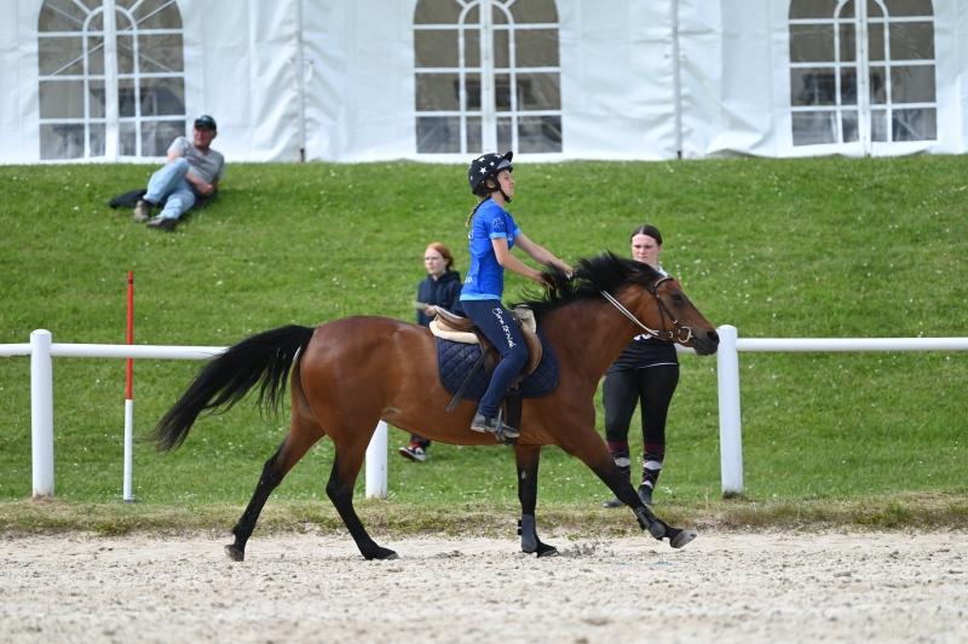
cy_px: 322
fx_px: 9403
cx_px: 484
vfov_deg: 3.9
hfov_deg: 5.9
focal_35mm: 350
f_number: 5.3
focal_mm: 350
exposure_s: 1/1250
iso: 400
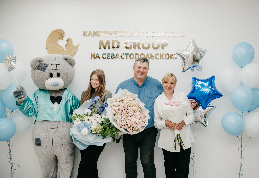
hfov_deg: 56.0
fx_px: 243
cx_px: 148
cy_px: 87
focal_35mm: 33
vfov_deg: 40.2
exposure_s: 1/160
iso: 320
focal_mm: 29
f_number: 4
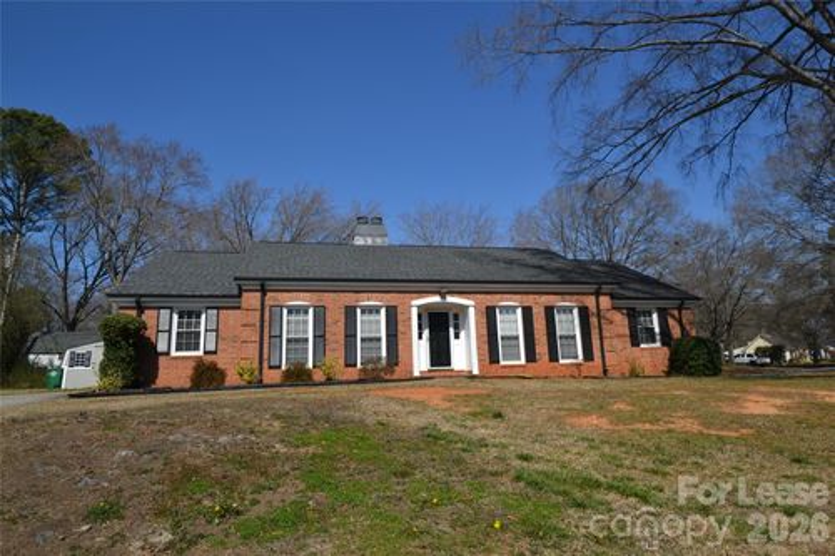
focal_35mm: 21
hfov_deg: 81.2
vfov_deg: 59.5
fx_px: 487
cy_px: 278
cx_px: 418
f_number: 8
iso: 100
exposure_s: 1/250
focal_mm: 14
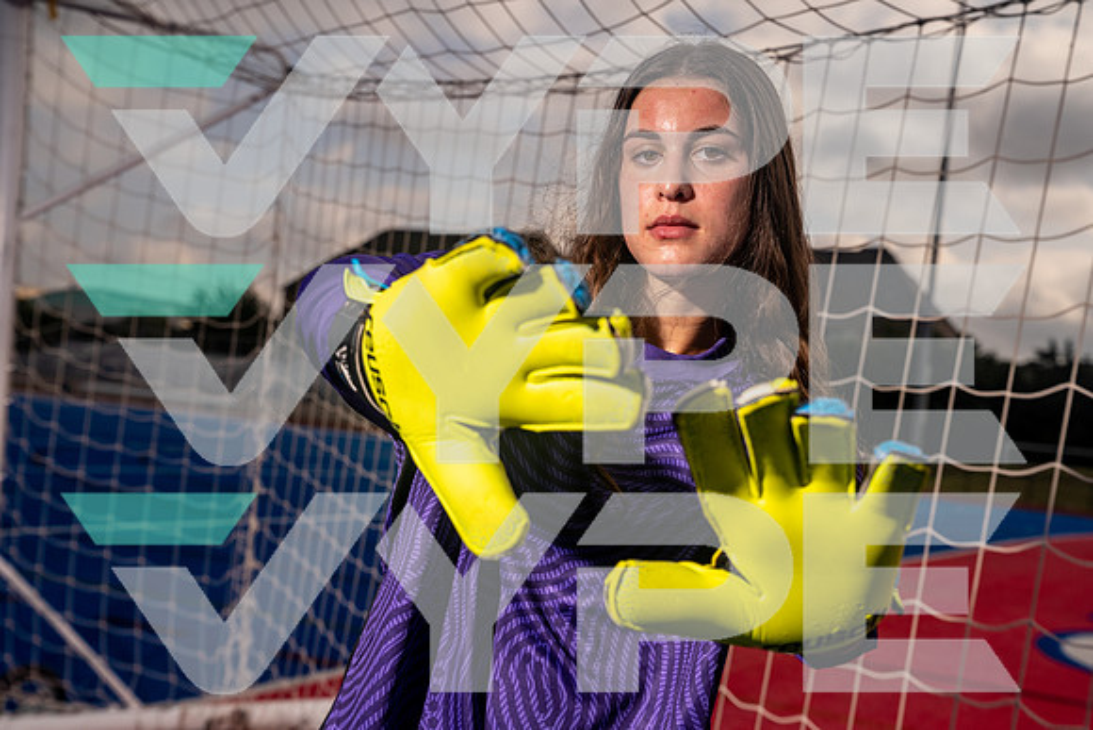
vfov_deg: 26.5
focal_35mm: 51
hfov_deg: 38.9
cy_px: 365
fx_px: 1549
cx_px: 546
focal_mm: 51
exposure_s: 1/250
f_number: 5.6
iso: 100
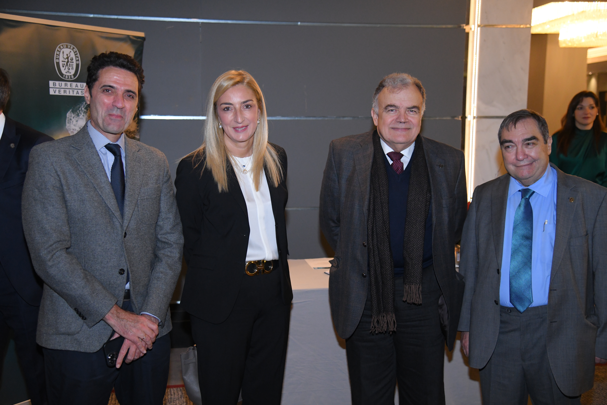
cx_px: 304
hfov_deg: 44.5
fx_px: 742
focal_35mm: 44
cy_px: 202
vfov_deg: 30.5
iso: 3200
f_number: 4
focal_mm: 44
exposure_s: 1/250
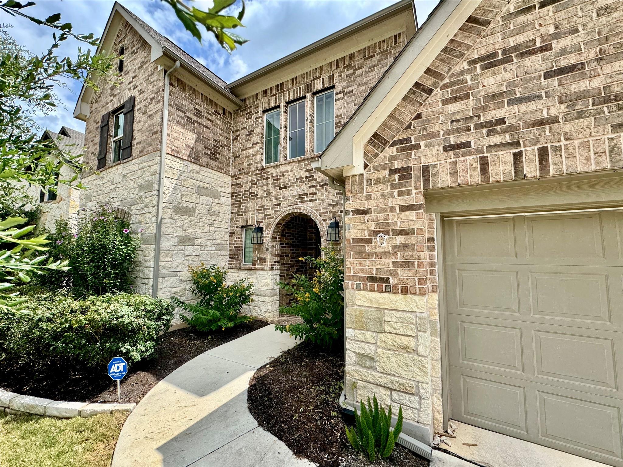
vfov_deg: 85.7
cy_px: 234
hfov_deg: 102.1
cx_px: 312
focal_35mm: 14
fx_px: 252
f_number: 2.2
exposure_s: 1/1126
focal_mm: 2.22
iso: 40
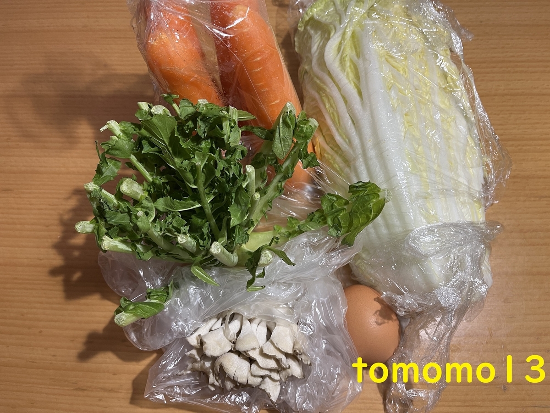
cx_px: 275
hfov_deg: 67.3
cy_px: 206
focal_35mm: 26
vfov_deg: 53.1
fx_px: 413
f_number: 1.6
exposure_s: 1/50
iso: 80
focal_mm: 5.1
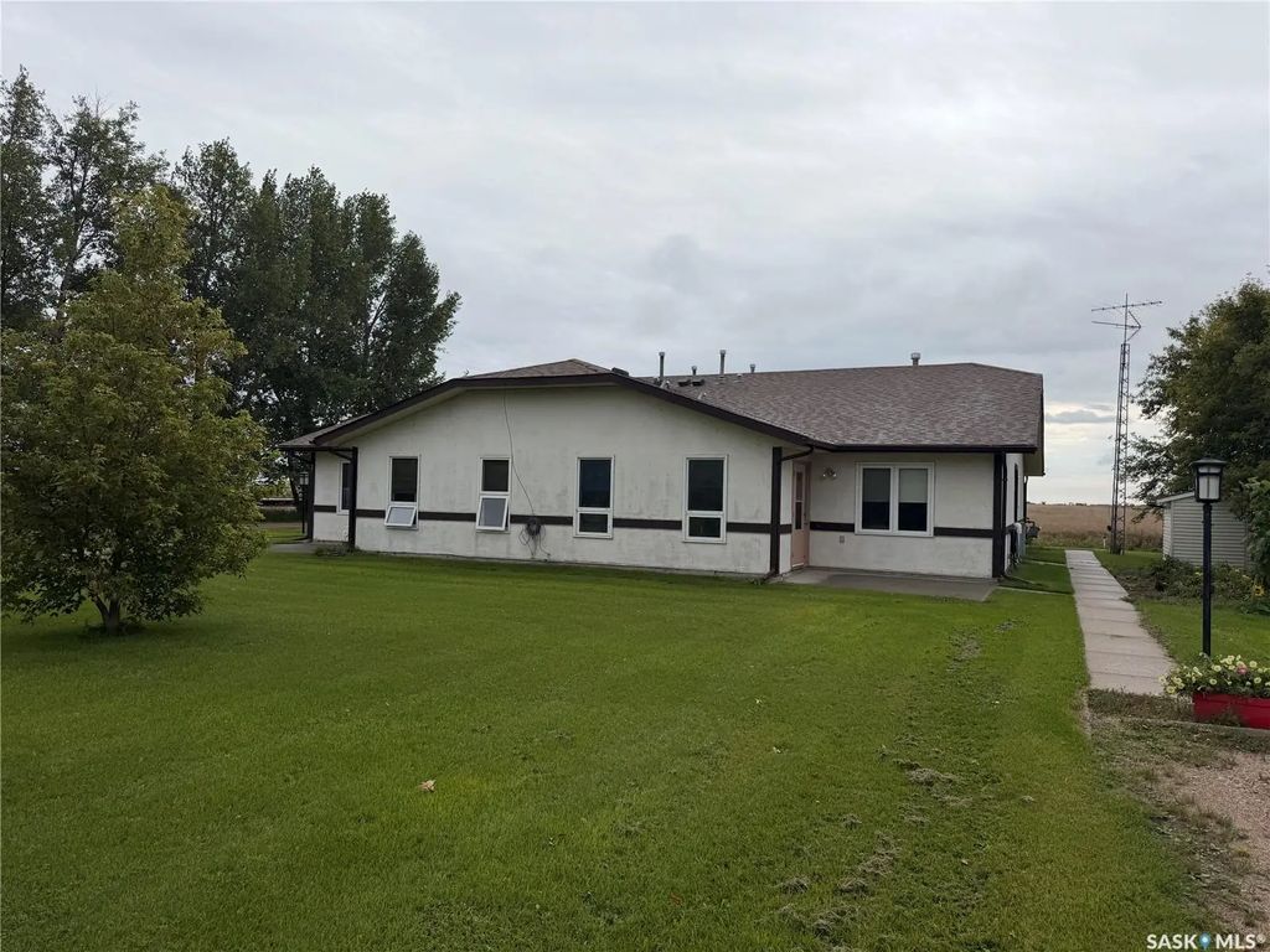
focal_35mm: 24
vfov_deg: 56.8
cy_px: 476
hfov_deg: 71.6
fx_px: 881
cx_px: 635
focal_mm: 6.76
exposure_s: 1/4167
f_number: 1.78
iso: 80
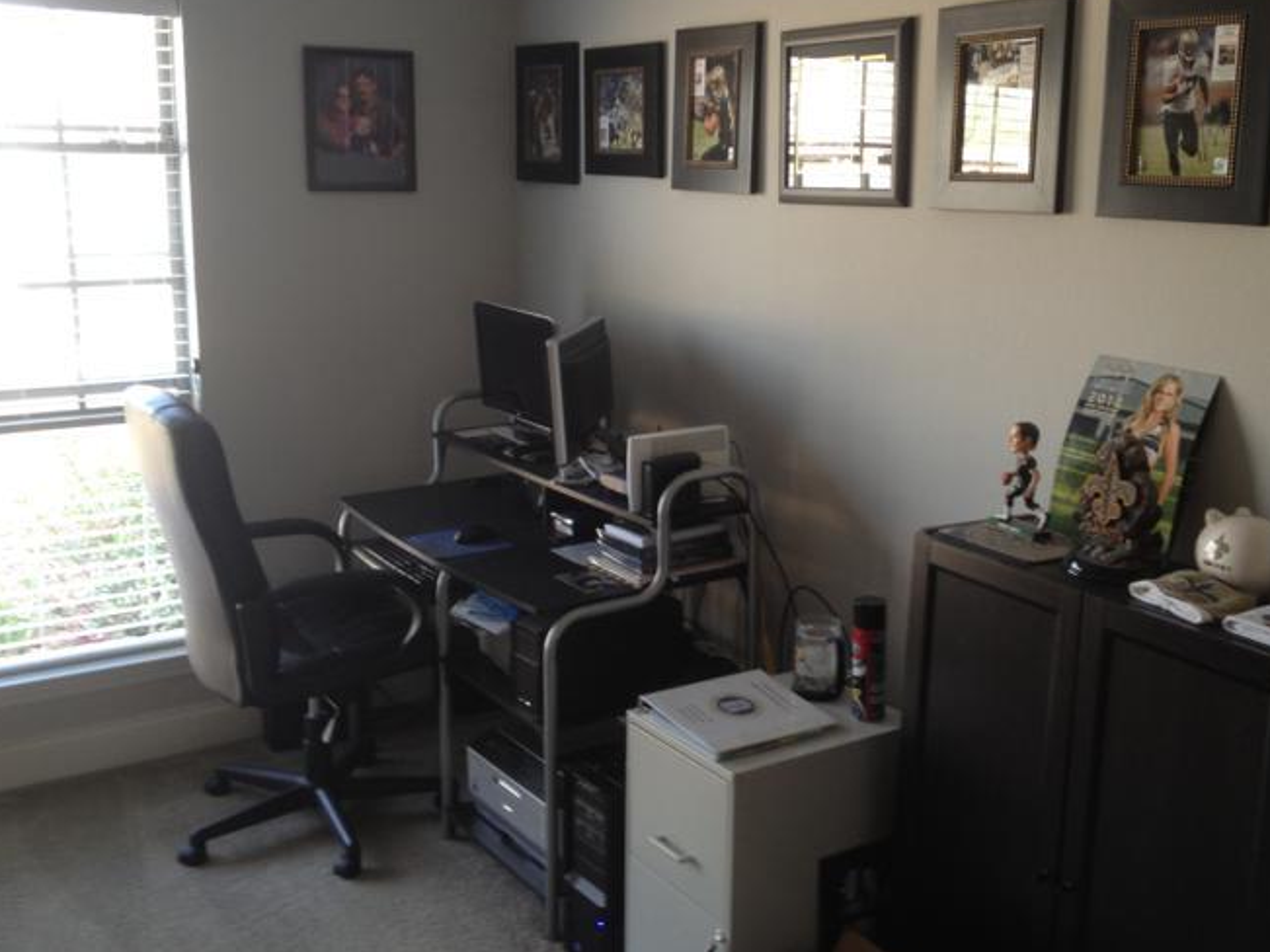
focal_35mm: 43
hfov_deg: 43.7
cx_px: 735
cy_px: 433
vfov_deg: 33.6
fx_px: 1577
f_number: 2.4
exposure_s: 1/20
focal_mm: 4.28
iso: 50
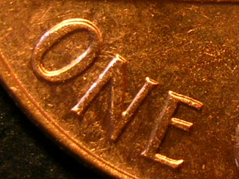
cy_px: 90
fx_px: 373
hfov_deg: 35.5
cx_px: 120
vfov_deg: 27.0
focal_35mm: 54
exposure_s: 1/13
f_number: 3.4
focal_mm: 9
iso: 50
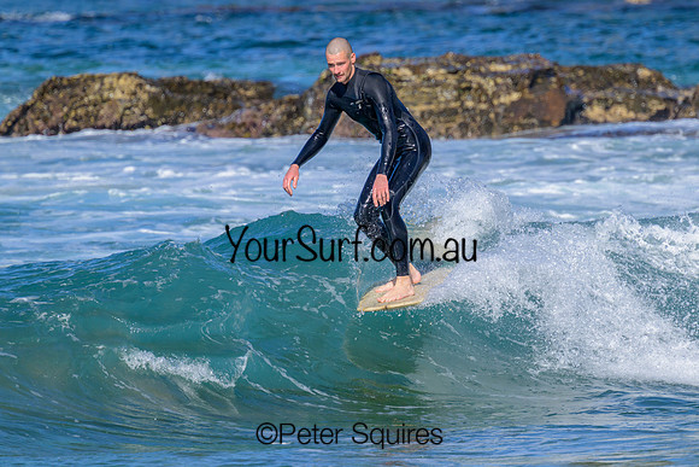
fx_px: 13510
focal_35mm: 696
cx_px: 434
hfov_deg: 3.0
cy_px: 232
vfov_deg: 2.0
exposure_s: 1/1600
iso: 400
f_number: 8
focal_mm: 560
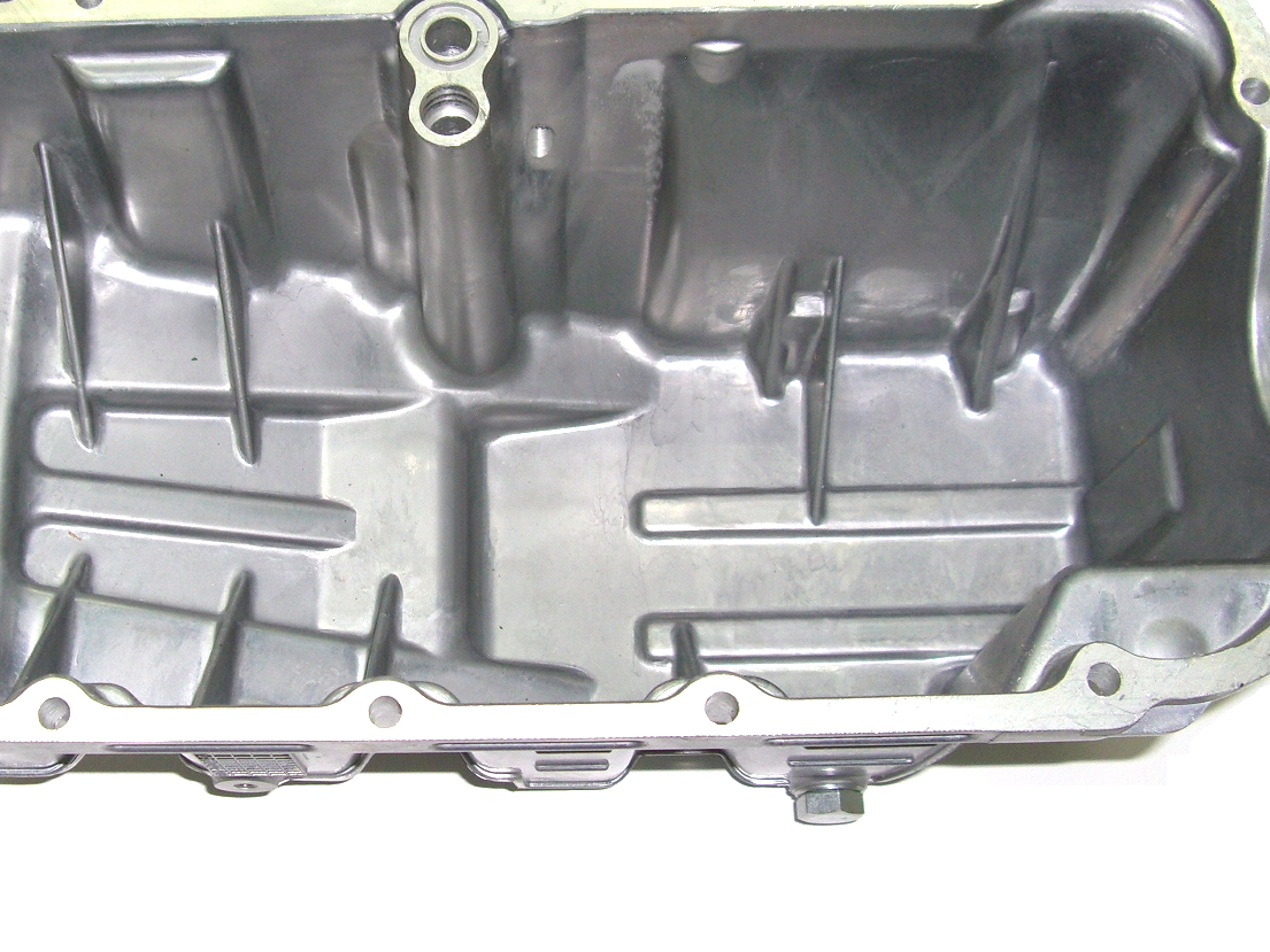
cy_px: 411
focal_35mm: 55
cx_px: 503
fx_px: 2018
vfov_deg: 26.5
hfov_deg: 34.8
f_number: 2.8
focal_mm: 7.9
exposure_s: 1/60
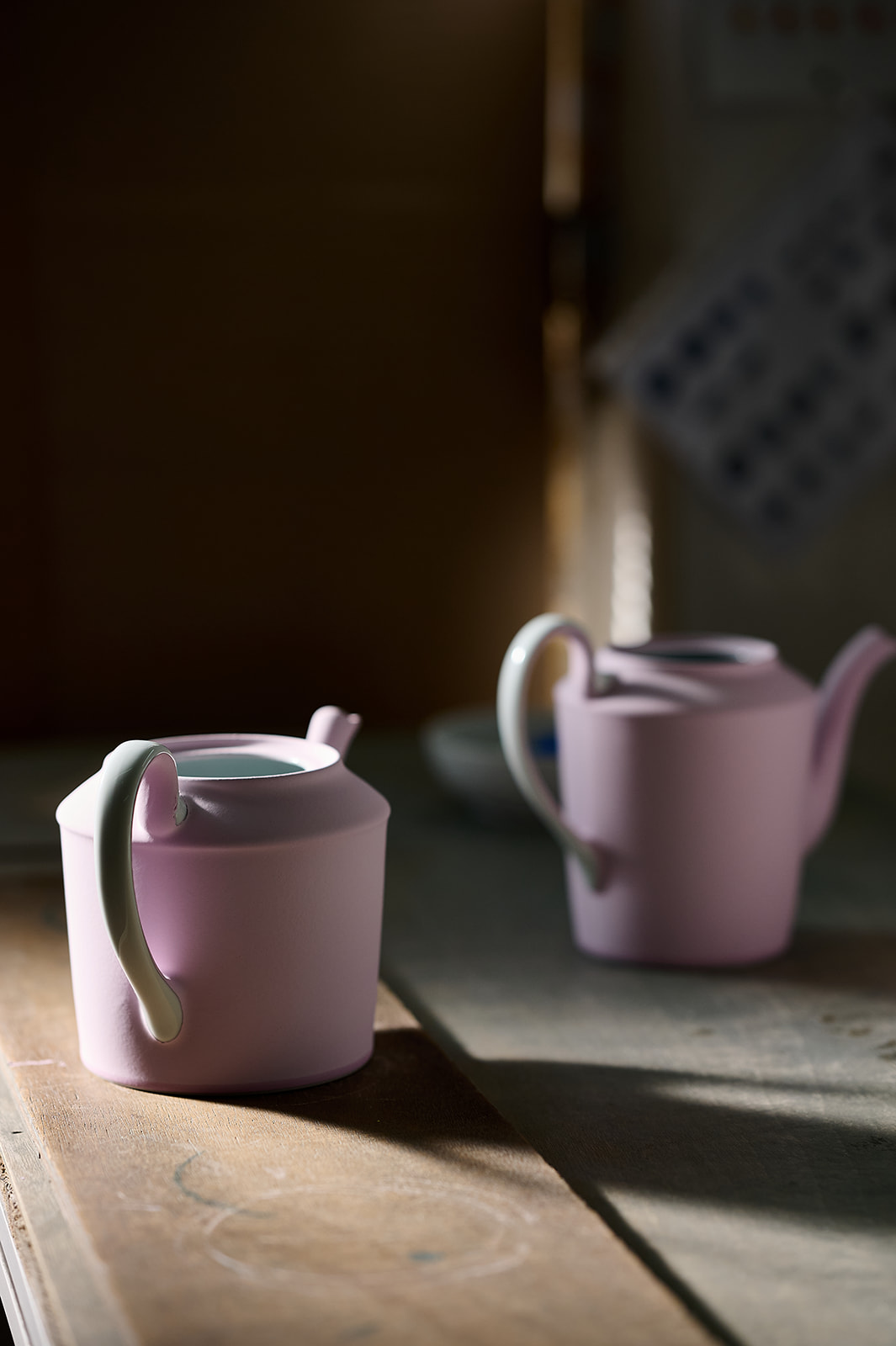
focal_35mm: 85
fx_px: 3177
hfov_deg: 16.1
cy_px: 673
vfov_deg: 23.9
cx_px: 448
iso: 400
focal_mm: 85
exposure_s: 1/6000
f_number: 2.4
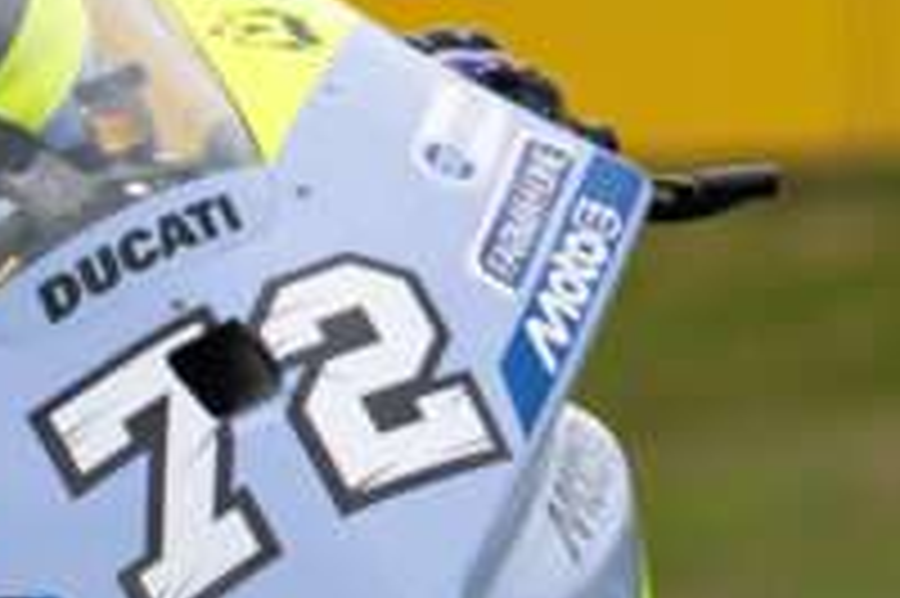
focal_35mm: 3121
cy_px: 1021
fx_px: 77959
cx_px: -51
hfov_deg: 0.7
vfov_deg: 0.4
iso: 250
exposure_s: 1/1250
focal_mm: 400
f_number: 4.5
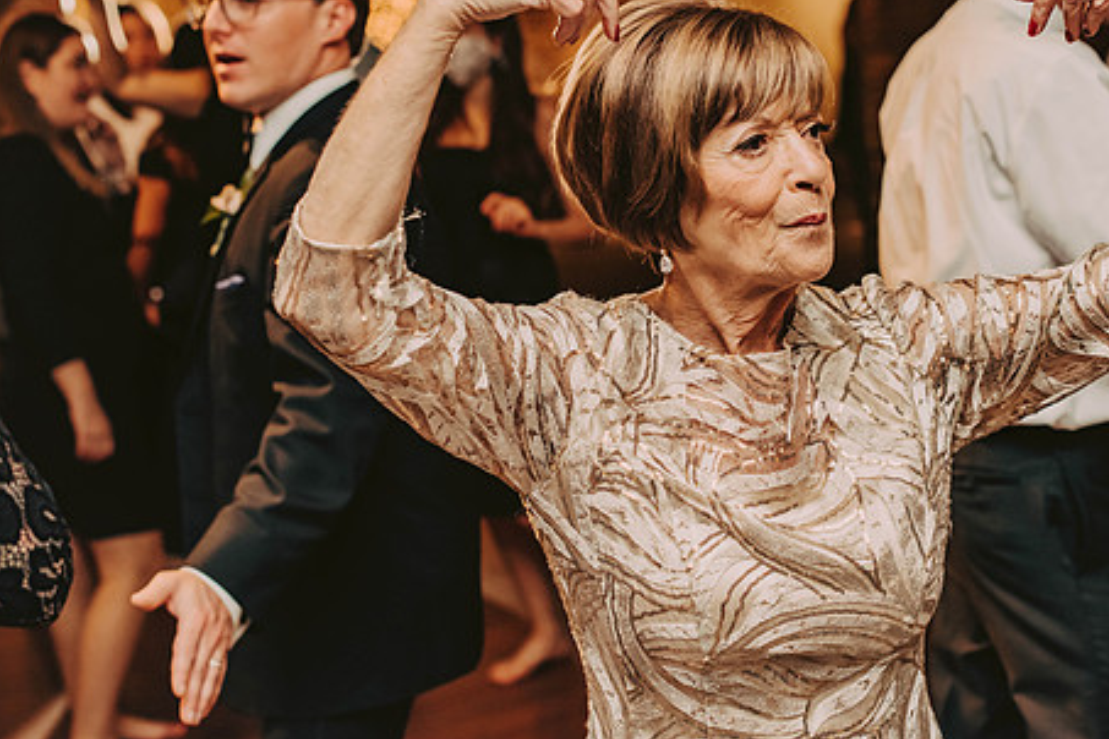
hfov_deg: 31.3
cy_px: 302
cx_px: 705
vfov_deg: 21.2
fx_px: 1971
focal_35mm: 64
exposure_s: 1/200
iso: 2000
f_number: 3.2
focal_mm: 50
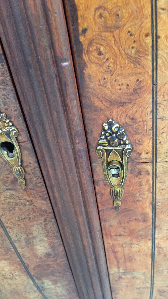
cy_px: 148
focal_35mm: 32
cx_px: 110
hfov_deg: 36.3
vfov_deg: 61.0
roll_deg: +6.8
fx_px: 253
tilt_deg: -35.5
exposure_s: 1/33
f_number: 2.2
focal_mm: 4.15
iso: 320
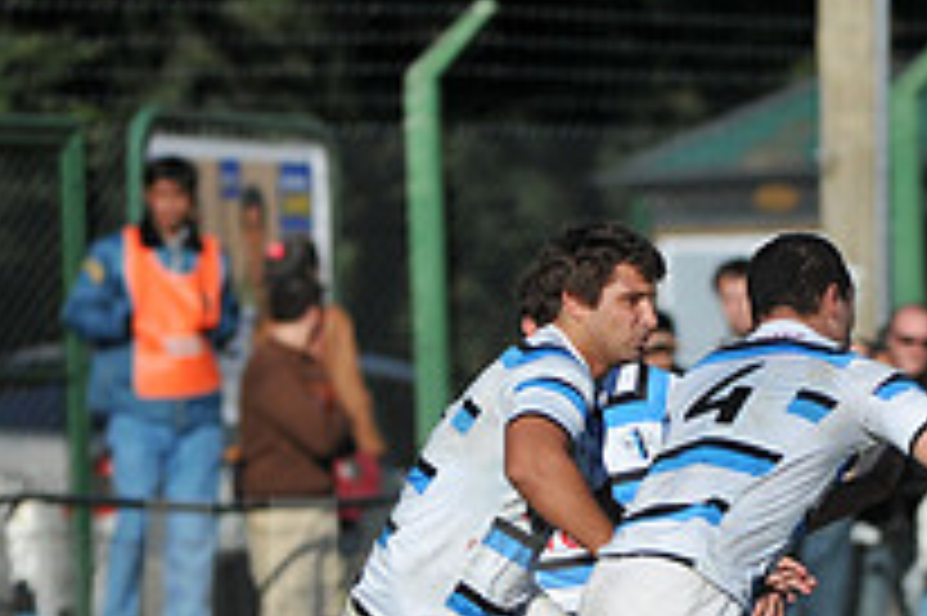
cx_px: 1156
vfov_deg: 1.1
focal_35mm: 1264
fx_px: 32521
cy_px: 834
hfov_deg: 1.6
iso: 200
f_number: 3.5
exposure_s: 1/3200
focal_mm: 300
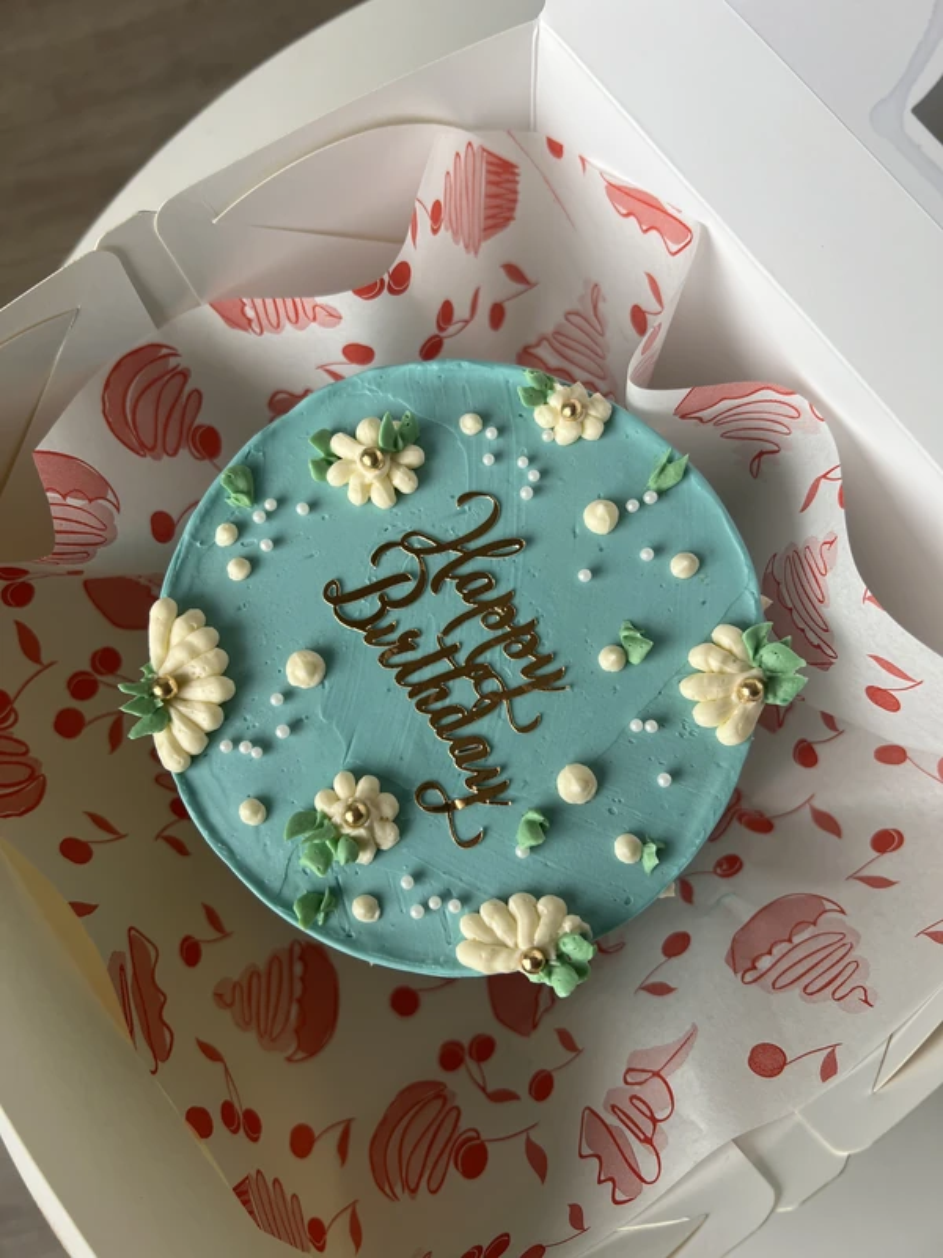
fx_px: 944
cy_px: 629
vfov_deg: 67.3
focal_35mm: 26
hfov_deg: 53.1
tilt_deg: -79.6
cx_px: 472
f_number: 1.5
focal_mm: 5.7
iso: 40
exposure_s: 1/121
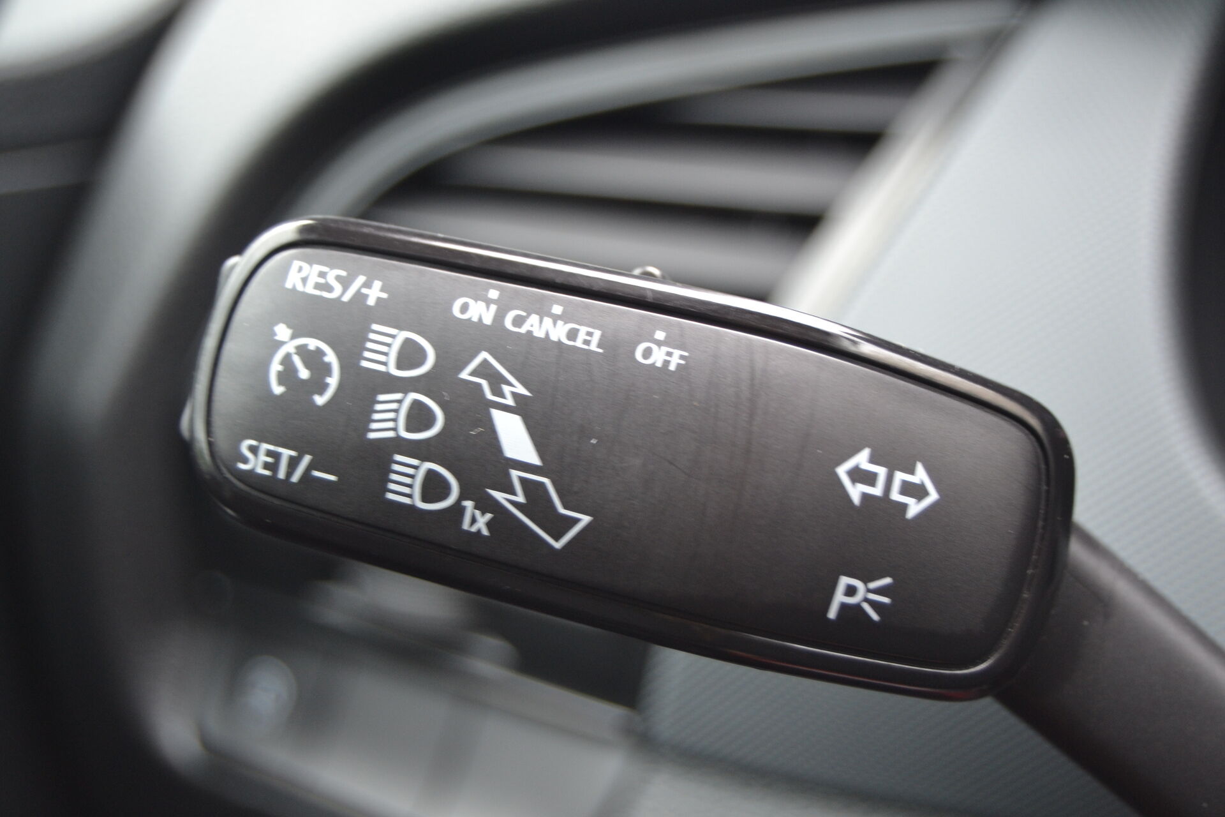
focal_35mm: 68
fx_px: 2297
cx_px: 612
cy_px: 408
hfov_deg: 29.9
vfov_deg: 20.2
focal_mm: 45
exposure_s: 1/60
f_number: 5.3
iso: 500
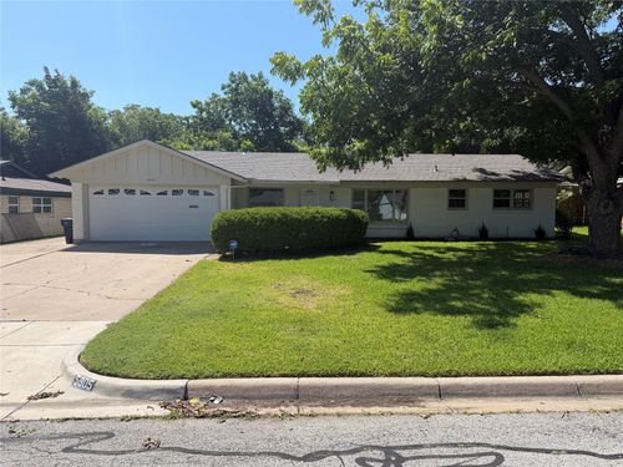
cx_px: 312
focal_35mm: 24
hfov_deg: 71.6
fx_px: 432
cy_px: 234
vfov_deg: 56.8
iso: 80
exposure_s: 1/4405
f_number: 1.78
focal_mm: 6.76
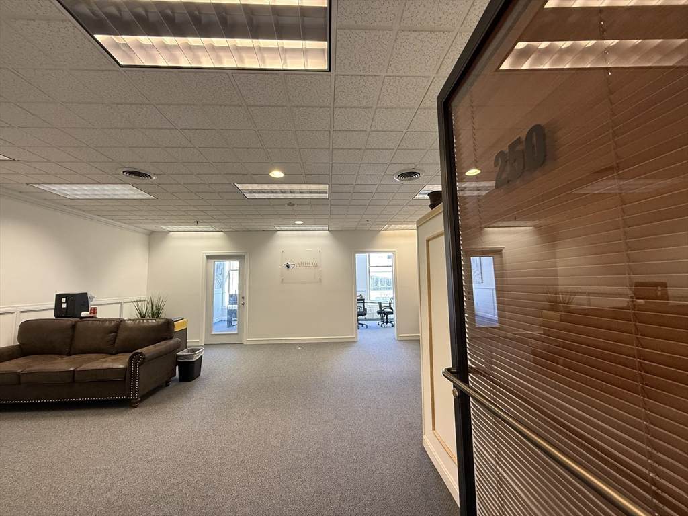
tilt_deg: +5.0
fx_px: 278
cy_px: 258
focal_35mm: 14
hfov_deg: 102.1
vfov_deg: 85.7
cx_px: 344
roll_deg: +1.2
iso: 400
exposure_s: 1/120
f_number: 2.2
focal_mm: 2.22
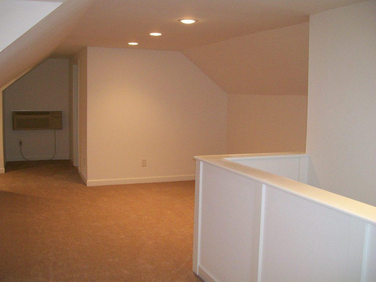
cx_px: 188
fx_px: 391
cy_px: 141
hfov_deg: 51.4
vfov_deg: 39.7
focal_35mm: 36
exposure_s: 1/64
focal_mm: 6
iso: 140
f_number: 2.7
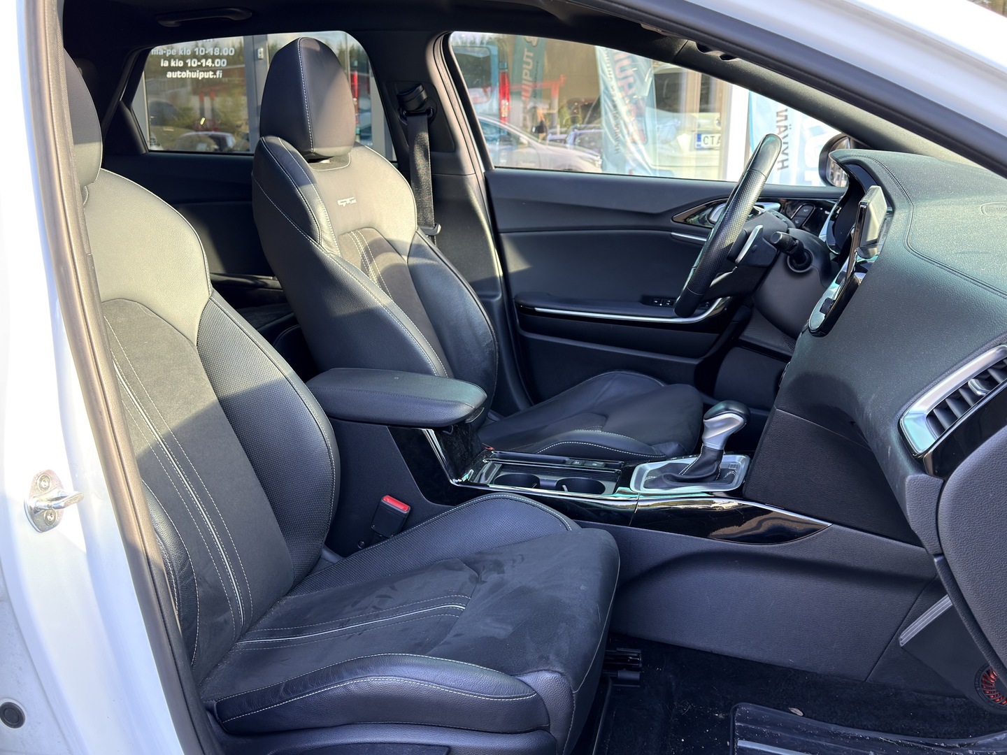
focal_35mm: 35
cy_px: 378
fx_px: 1018
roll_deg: +0.0
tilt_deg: -13.9
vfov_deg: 40.7
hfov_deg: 52.6
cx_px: 504
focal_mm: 6.76
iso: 80
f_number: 1.78
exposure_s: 1/172
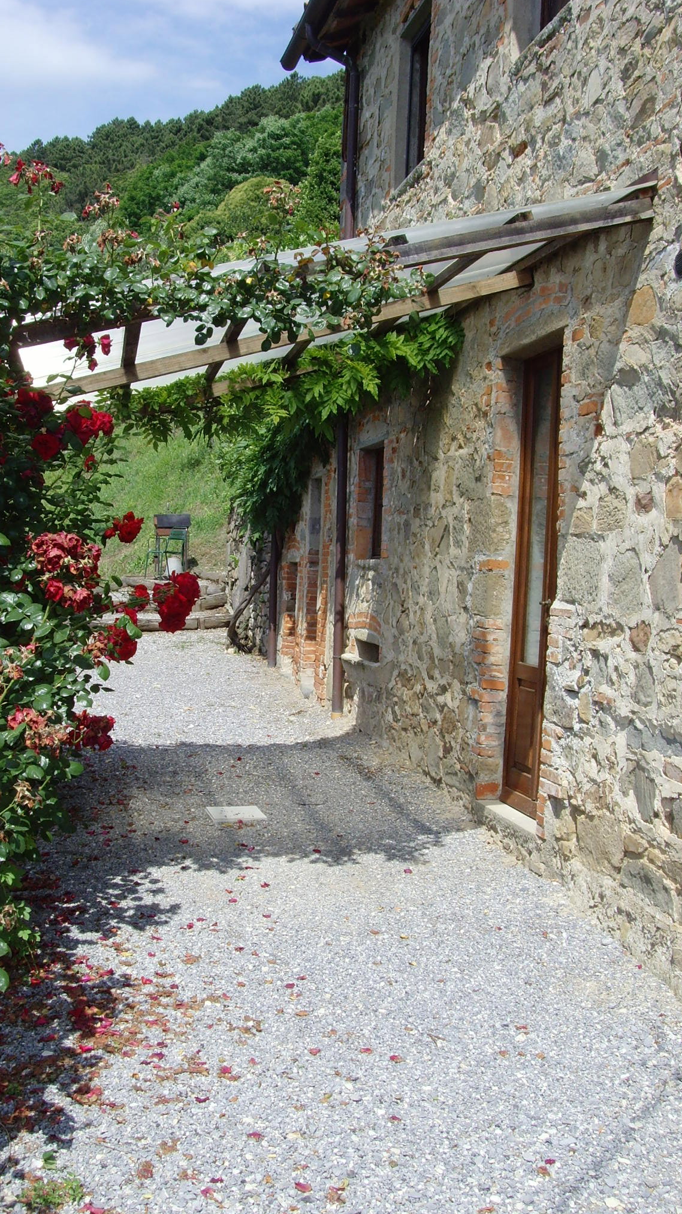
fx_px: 1383
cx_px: 264
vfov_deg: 47.4
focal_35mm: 43
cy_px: 610
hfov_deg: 27.6
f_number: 6.3
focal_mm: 6.6
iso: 80
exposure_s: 1/250
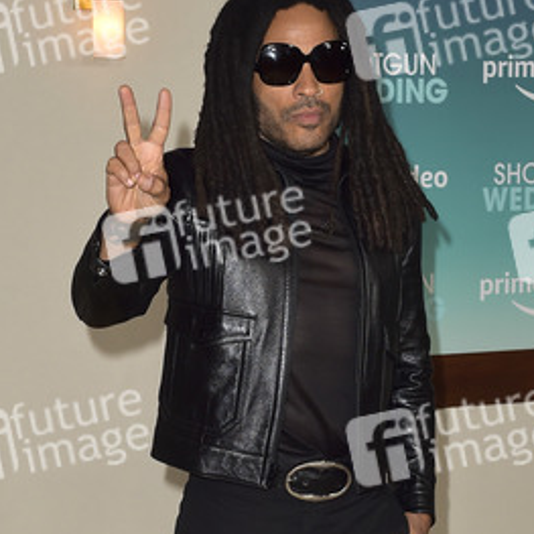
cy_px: 337
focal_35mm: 62
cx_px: 267
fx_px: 1082
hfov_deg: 27.7
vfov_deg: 27.6
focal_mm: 48
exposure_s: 1/250
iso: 400
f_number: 6.3
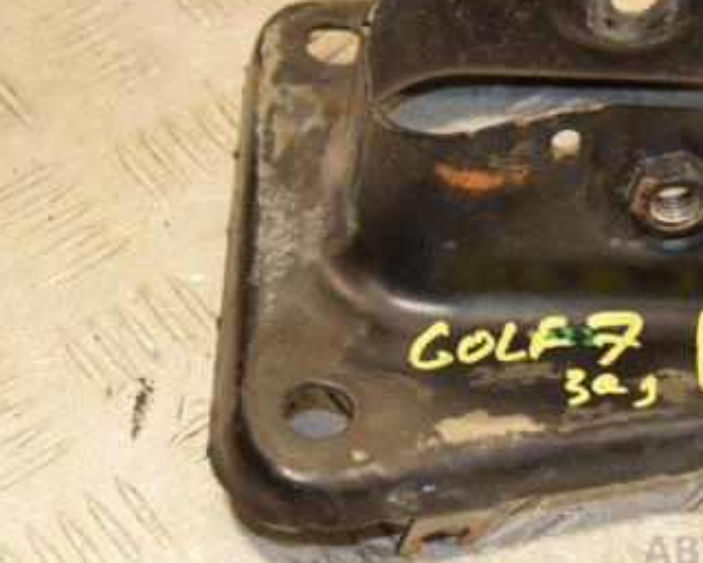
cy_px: 167
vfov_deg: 11.7
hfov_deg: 14.5
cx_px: 602
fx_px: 2746
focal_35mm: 132
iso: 800
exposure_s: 1/160
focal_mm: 50
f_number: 5
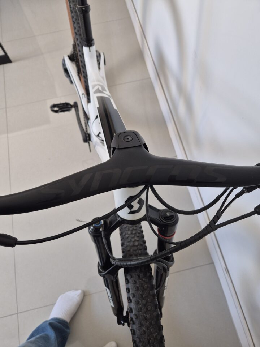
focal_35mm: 23
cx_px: 130
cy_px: 174
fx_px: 230
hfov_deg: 58.9
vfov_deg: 73.9
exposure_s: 1/120
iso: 200
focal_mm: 5.4
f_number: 1.8
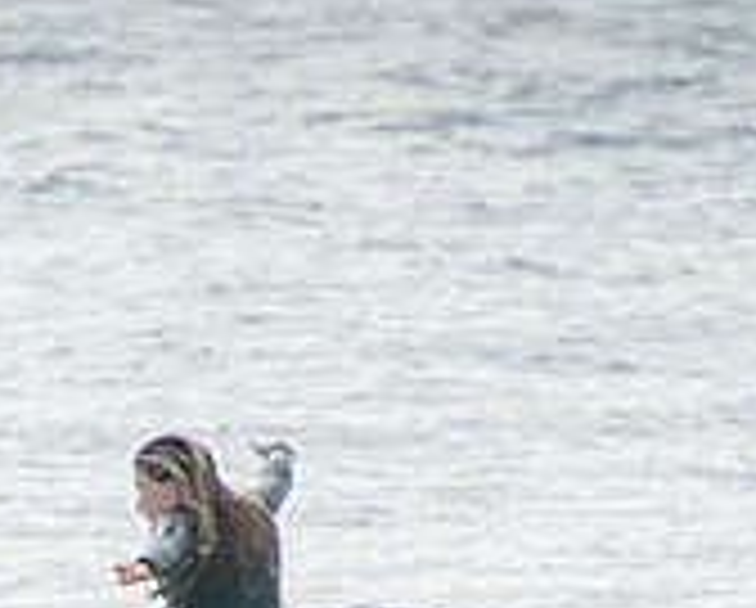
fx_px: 43460
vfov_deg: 0.8
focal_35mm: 1939
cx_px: 27
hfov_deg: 1.0
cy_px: 714
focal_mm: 400
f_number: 5.6
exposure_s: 1/2000
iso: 360
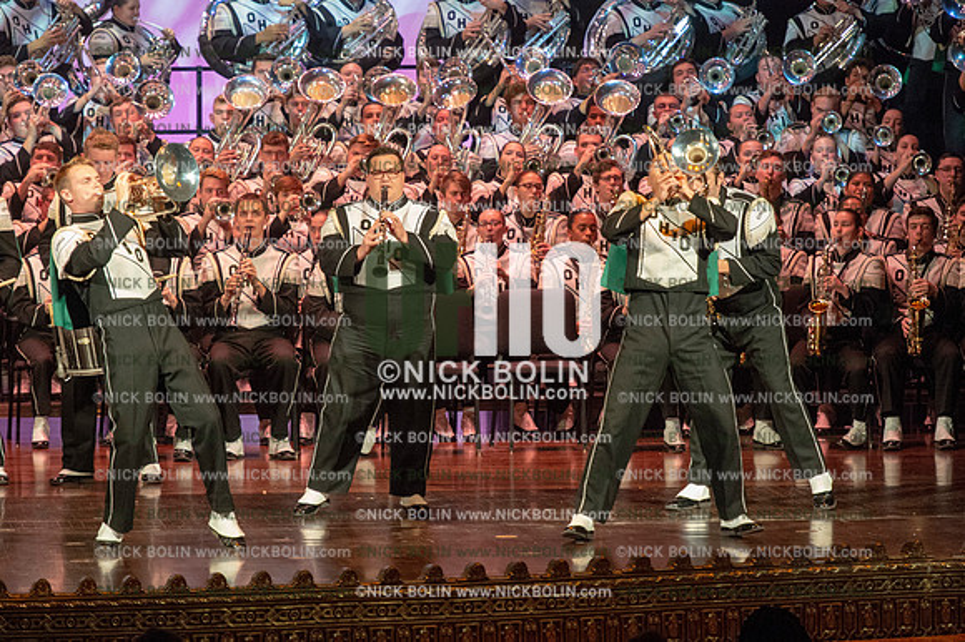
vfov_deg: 6.0
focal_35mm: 230
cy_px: 321
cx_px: 482
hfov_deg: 9.0
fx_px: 6162
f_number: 5.6
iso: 8000
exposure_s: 1/200
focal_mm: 230
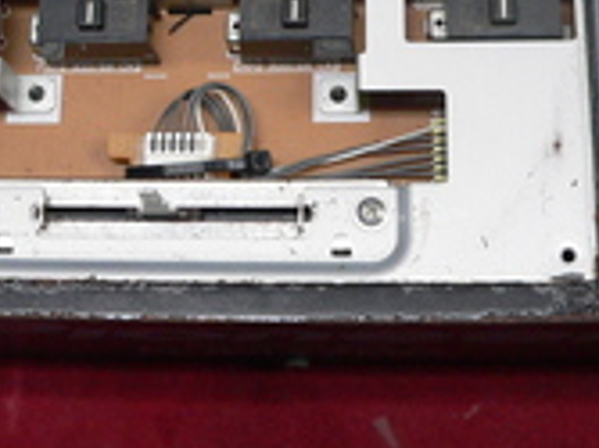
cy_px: -9
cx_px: 215
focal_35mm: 82
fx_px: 1418
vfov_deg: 17.5
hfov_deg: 23.8
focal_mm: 6
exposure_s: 1/30
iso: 200
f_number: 2.8
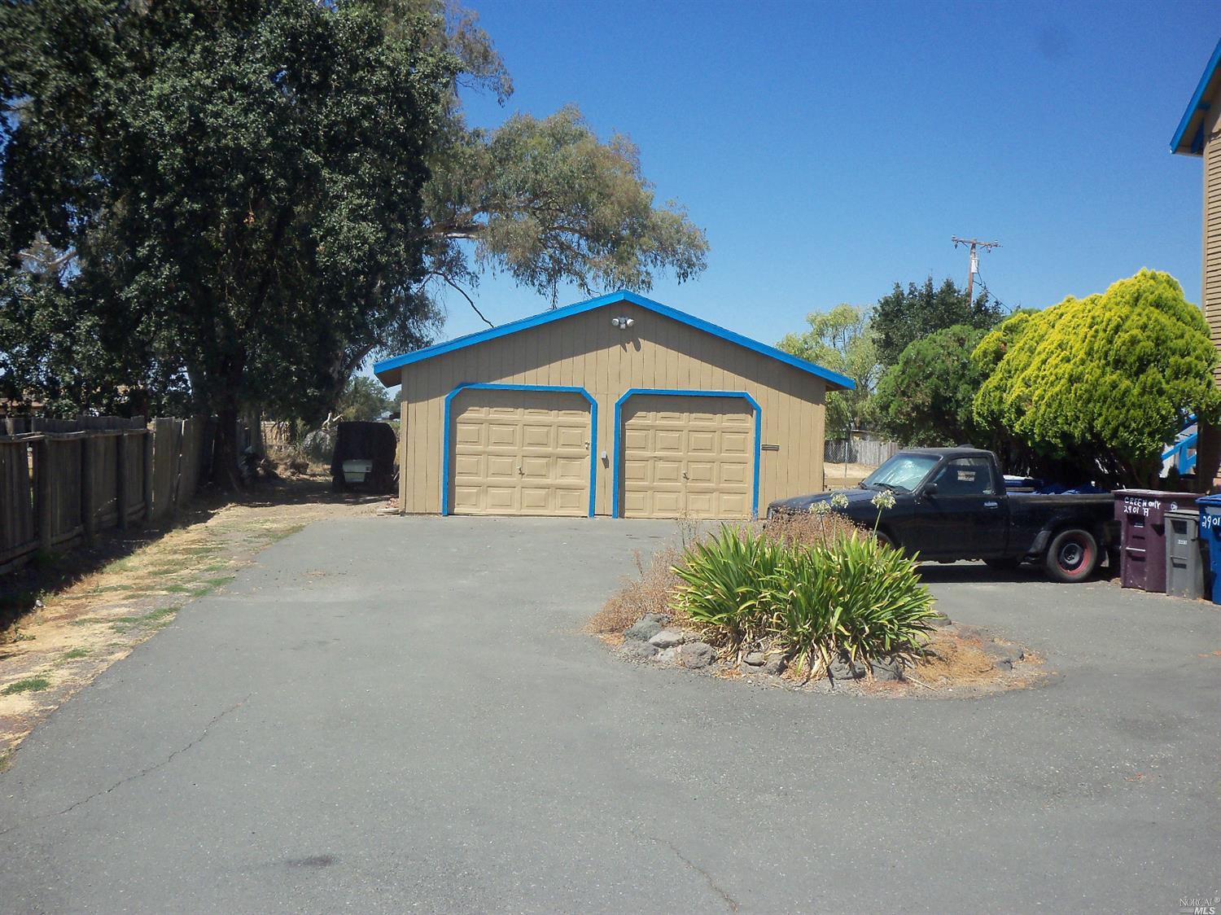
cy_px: 458
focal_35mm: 34
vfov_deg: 41.8
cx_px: 610
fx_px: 1199
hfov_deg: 54.0
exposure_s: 1/160
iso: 80
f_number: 8.8
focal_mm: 5.7
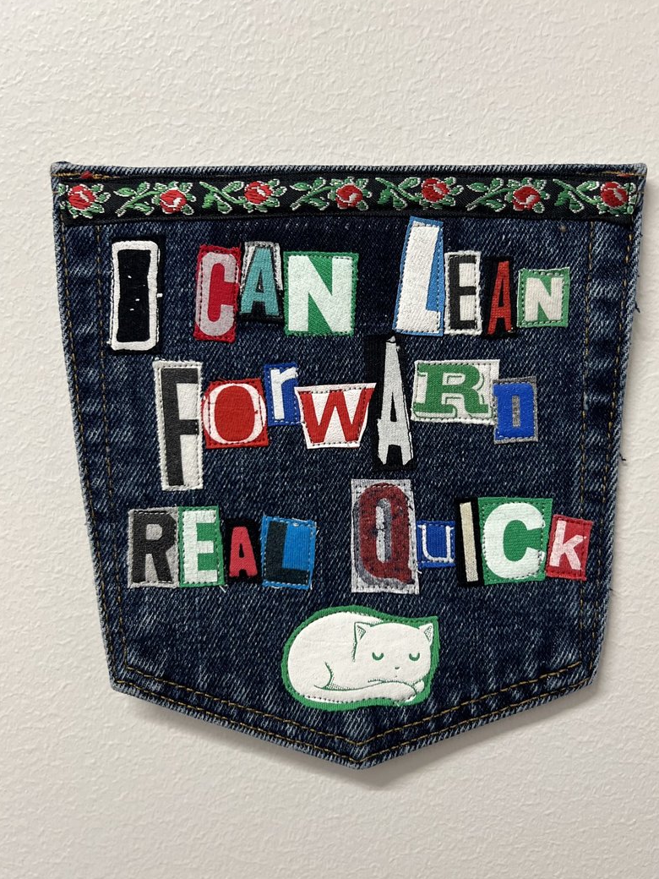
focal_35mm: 30
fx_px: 761
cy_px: 456
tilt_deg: -1.6
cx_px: 351
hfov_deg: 46.8
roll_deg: +0.7
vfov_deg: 59.9
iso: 250
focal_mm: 5.7
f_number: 1.5
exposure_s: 1/60
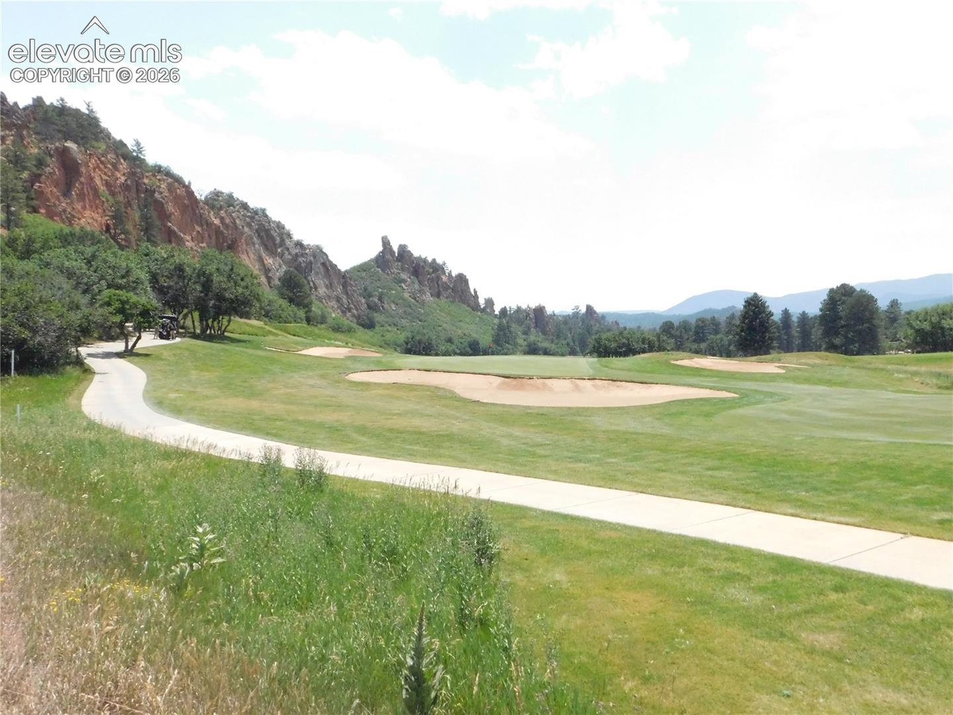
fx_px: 826
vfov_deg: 46.8
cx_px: 476
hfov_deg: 60.0
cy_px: 358
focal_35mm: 30
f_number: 6.4
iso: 800
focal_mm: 5.3
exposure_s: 1/1500
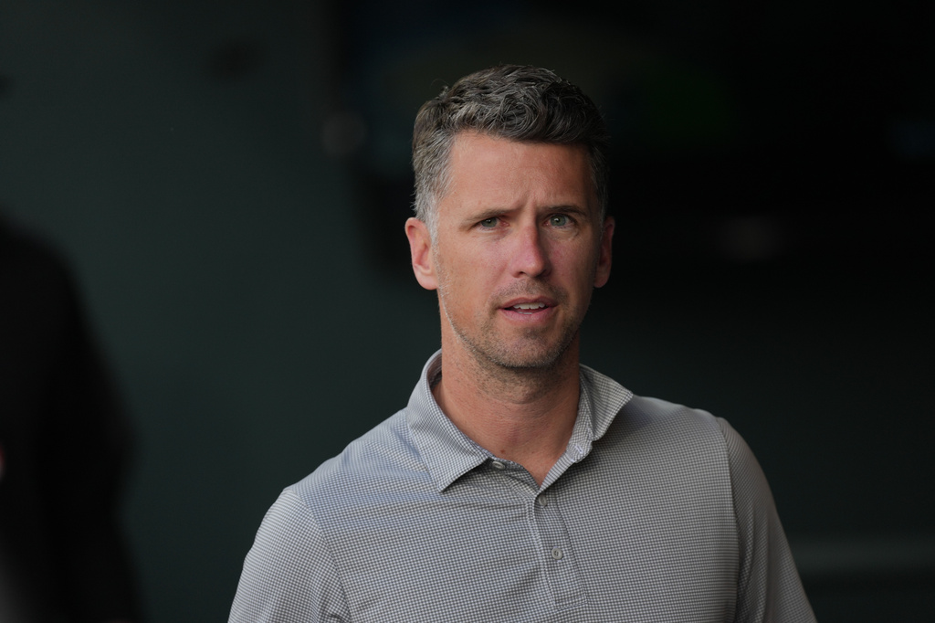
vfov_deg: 2.3
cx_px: 468
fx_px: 15577
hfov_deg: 3.4
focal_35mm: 600
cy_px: 312
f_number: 4
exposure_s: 1/640
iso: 400
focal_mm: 600
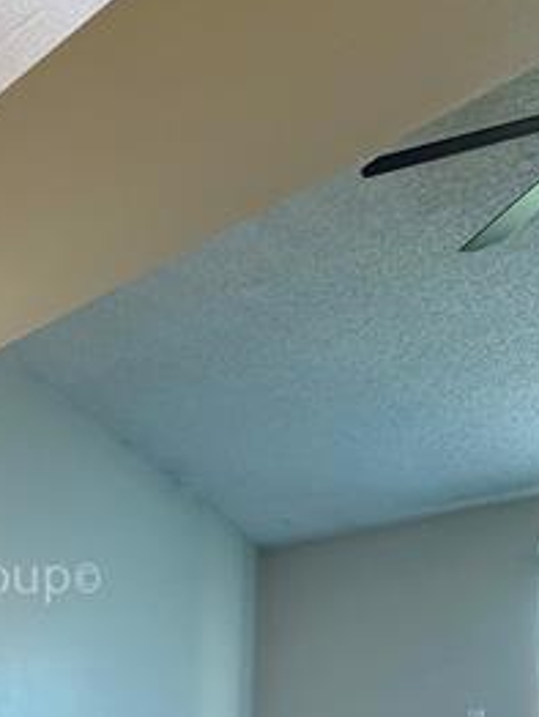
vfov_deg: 37.0
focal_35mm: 41
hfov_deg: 26.9
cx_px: -235
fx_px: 850
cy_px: 821
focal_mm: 2.22
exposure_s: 1/60
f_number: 2.2
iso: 200
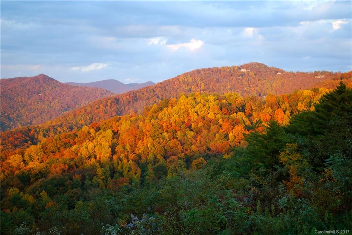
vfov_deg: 21.6
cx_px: 176
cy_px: 118
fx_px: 616
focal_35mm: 63
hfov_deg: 31.9
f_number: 5.3
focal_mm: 42
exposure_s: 1/15
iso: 400
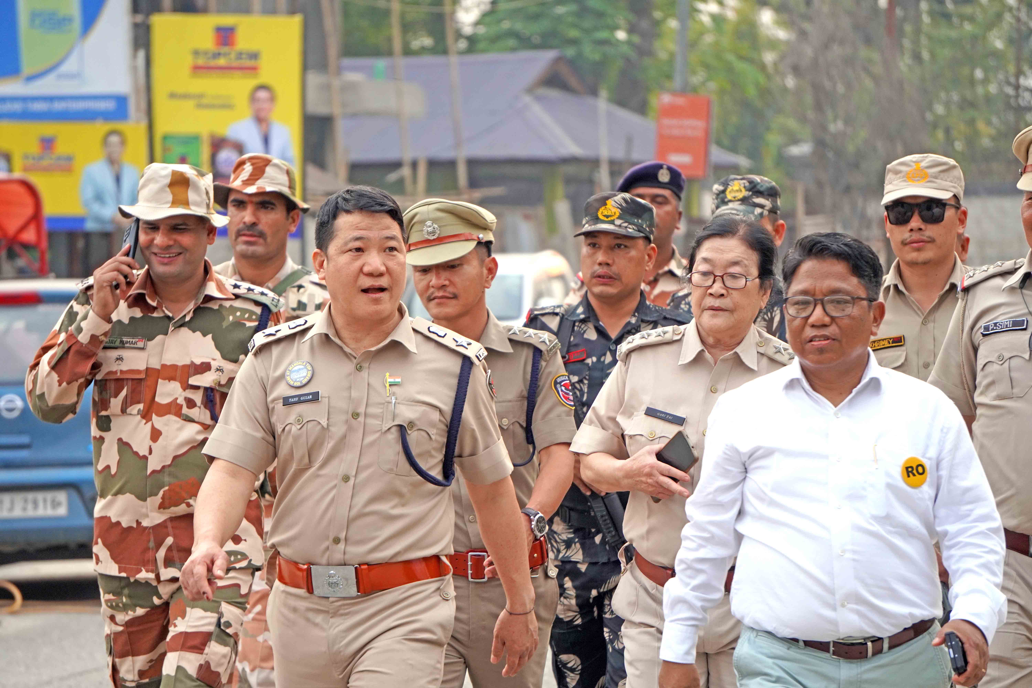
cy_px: 344
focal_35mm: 212
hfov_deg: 9.7
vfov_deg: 6.5
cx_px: 516
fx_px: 6063
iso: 500
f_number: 5.6
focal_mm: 141
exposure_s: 1/250
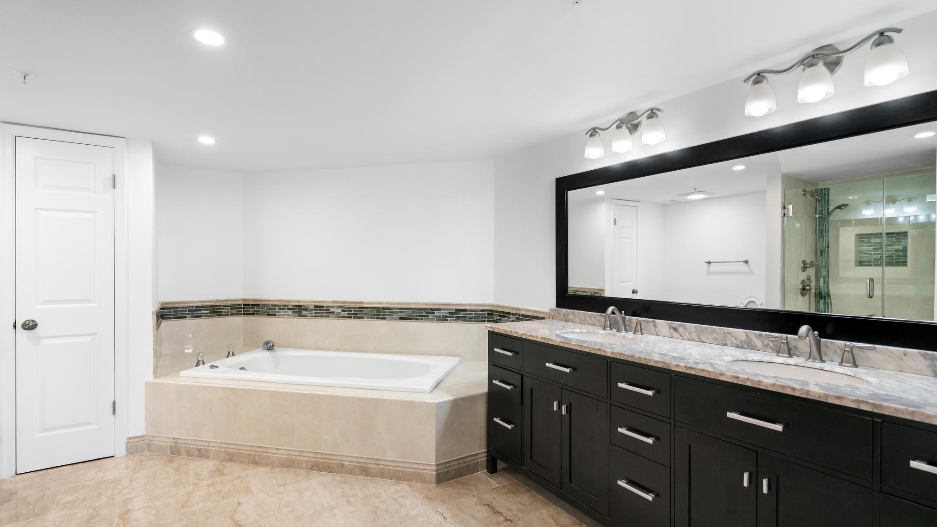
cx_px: 470
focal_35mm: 17
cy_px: 264
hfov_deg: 95.9
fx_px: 422
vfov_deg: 63.9
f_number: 5
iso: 800
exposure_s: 1/100
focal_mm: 16
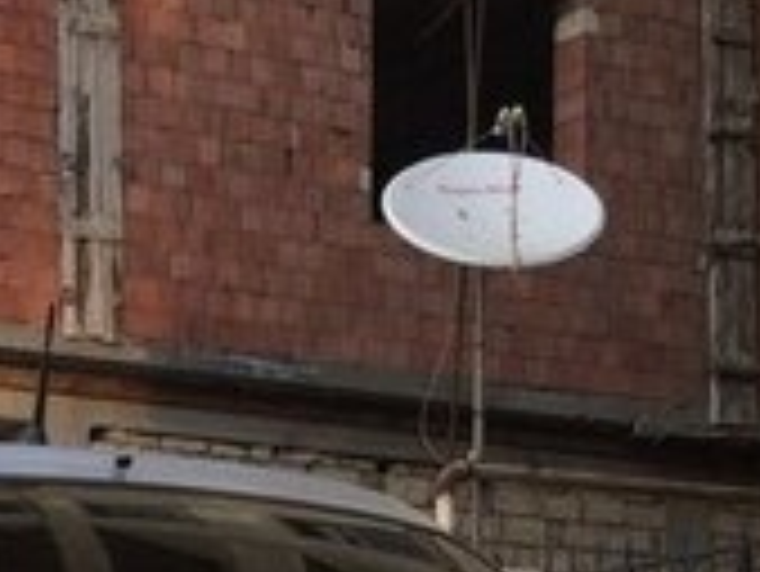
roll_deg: -0.1
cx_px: -369
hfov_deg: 16.0
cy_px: 984
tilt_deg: +0.2
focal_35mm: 113
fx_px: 2483
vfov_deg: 12.2
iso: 32
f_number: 2.2
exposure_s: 1/103
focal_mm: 4.15
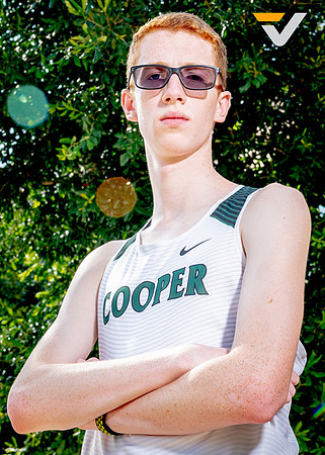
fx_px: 880
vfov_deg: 29.0
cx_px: 163
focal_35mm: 68
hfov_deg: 20.9
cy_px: 245
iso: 100
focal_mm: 39
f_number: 8
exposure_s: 1/125
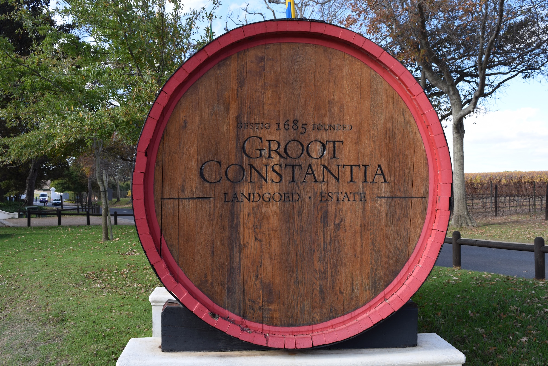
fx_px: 457
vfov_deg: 43.6
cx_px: 274
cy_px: 183
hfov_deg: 61.9
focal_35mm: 30
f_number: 8
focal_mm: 20
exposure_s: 1/250
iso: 320
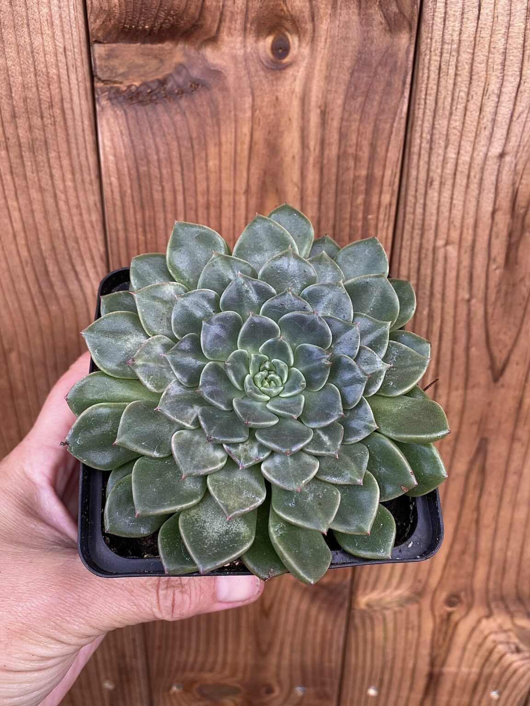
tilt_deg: -24.2
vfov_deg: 69.4
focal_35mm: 25
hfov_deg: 54.9
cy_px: 353
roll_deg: -1.0
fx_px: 510
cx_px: 265
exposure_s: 1/121
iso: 40
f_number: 1.8
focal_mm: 4.25
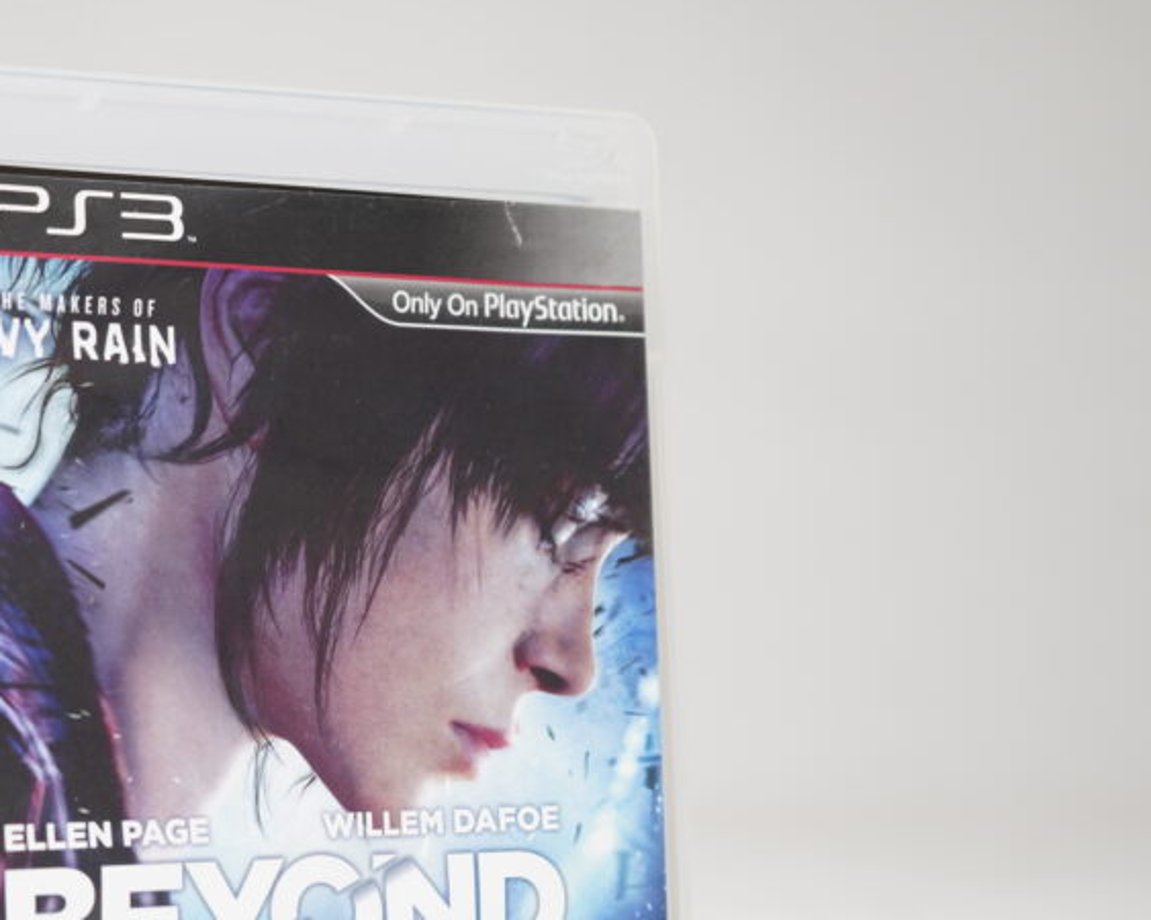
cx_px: 274
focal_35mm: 80
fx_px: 2724
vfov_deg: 19.1
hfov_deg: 23.6
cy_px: 675
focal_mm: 40
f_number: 4.5
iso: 160
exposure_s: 1/8
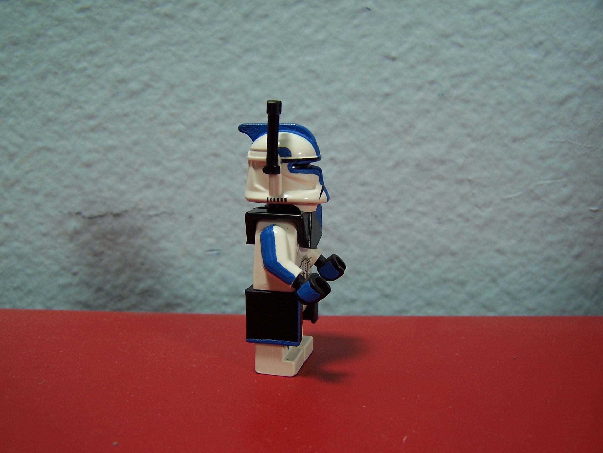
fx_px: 662
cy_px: 226
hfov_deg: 49.0
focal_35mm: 38
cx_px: 302
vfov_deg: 37.7
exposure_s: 1/45
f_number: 2.8
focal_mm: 6.3
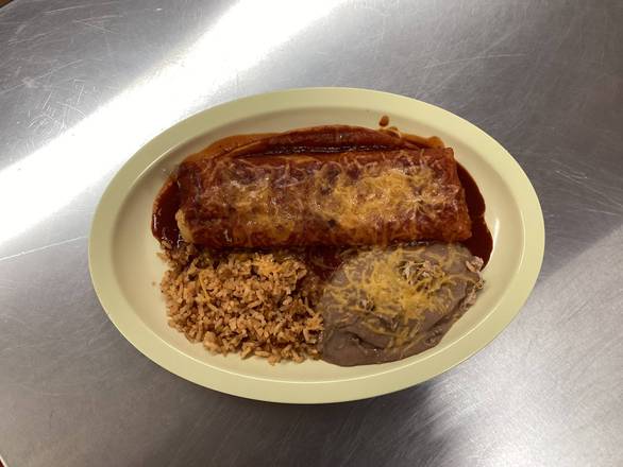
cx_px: 312
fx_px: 558
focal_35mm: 31
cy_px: 234
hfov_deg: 58.3
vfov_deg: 45.5
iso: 80
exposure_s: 1/120
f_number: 2.4
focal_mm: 3.3
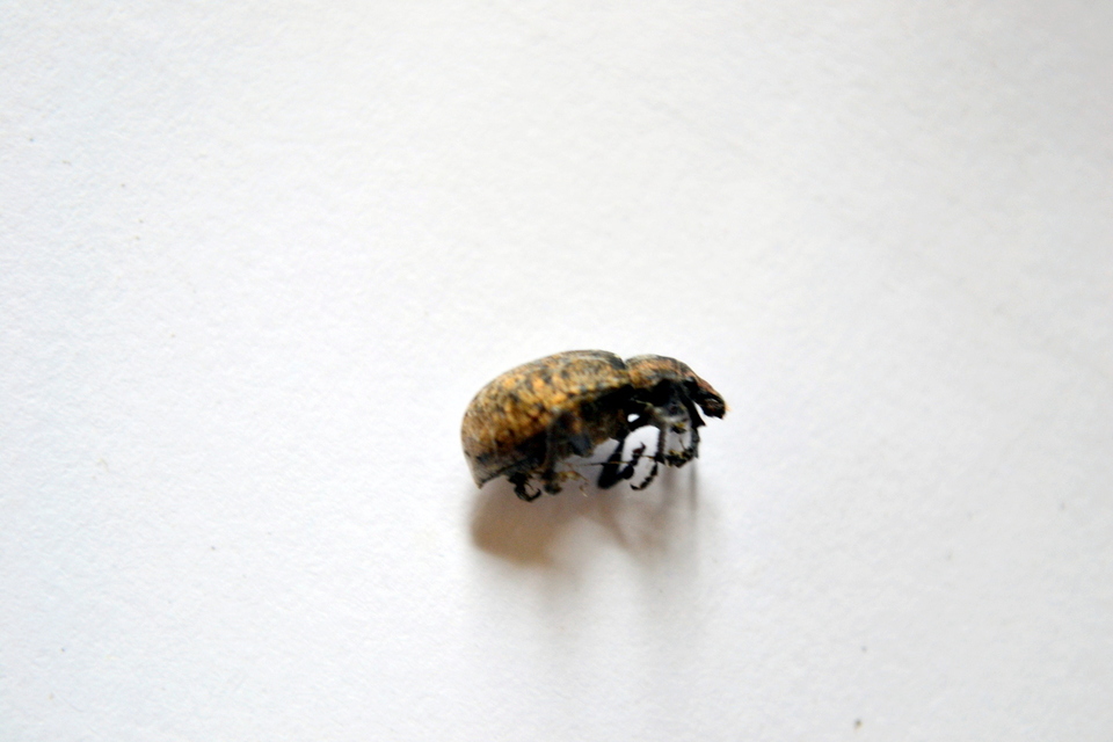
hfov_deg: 24.6
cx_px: 556
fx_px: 2550
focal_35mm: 82
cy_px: 371
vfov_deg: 16.6
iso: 400
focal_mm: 55
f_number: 5.6
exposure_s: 1/40
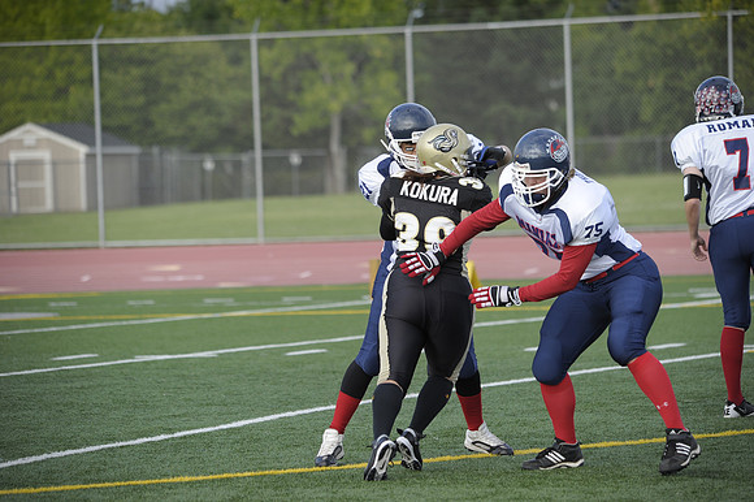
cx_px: 377
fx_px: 5652
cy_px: 251
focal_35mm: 270
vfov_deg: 5.1
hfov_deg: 7.6
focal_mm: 270
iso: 720
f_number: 5.6
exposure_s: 1/1000
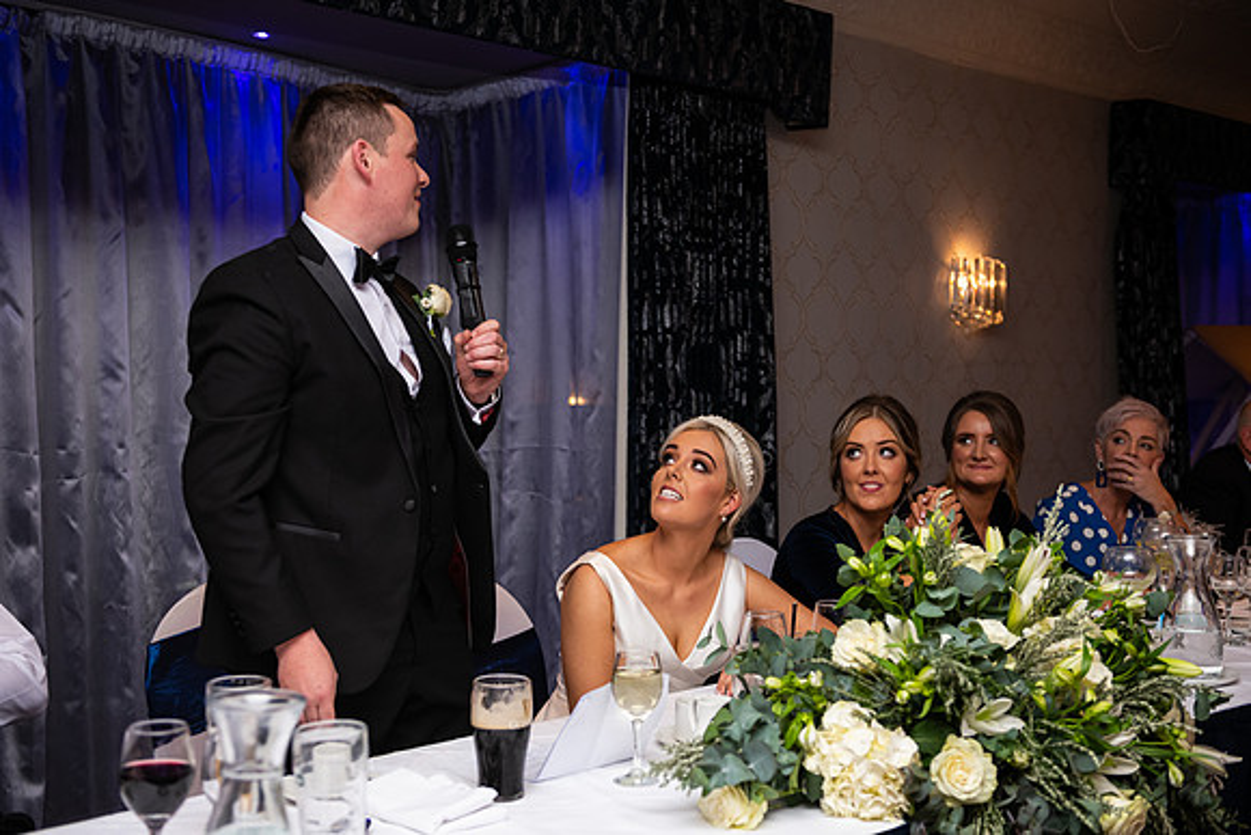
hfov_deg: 43.6
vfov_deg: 29.9
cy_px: 418
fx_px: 1564
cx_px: 626
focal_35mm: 45
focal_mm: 45
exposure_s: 1/160
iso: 640
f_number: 3.5
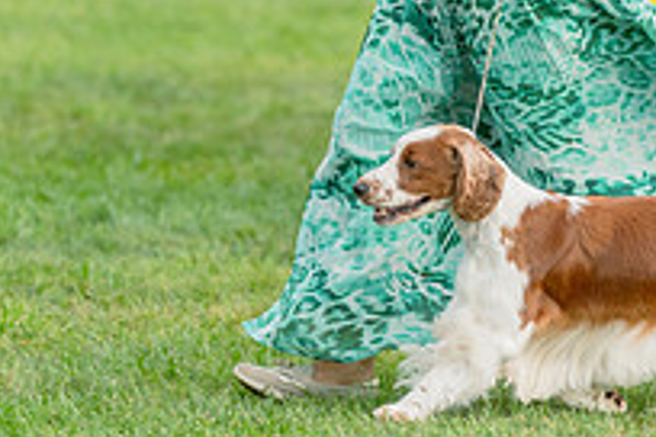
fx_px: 8509
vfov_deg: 2.9
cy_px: 5
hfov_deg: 4.4
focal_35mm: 467
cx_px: 389
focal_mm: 164
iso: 1000
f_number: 2.8
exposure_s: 1/640
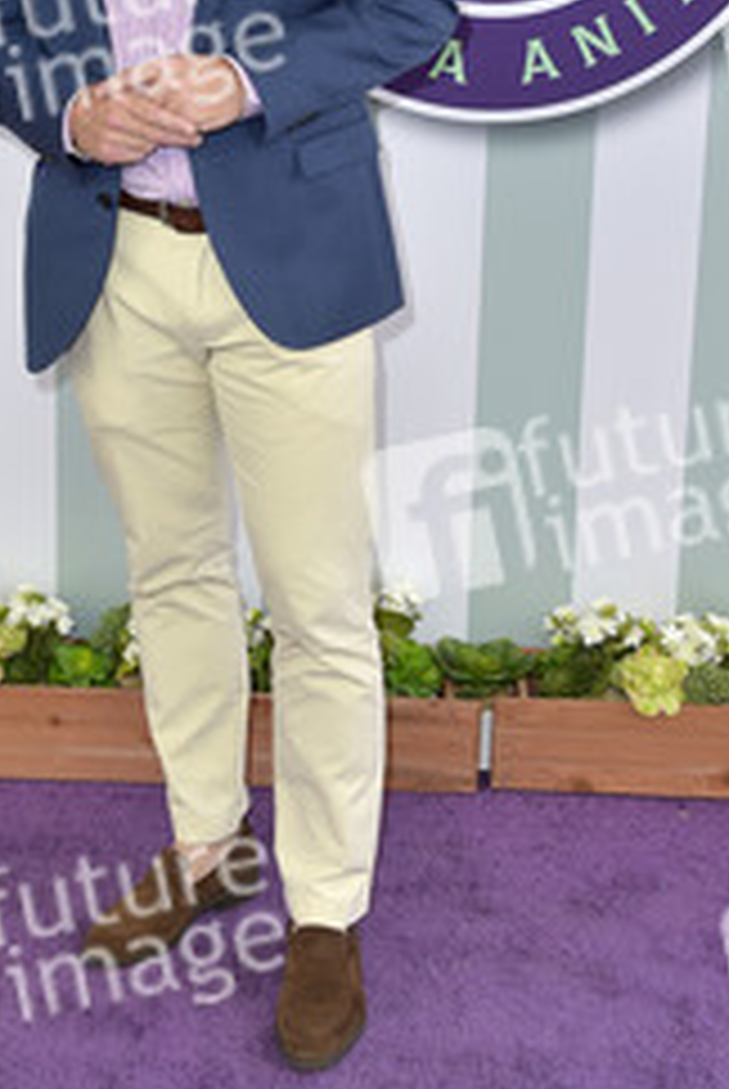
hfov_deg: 20.5
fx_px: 1999
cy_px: 270
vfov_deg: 30.0
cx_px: 187
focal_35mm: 66
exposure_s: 1/250
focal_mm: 40
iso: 250
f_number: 6.3
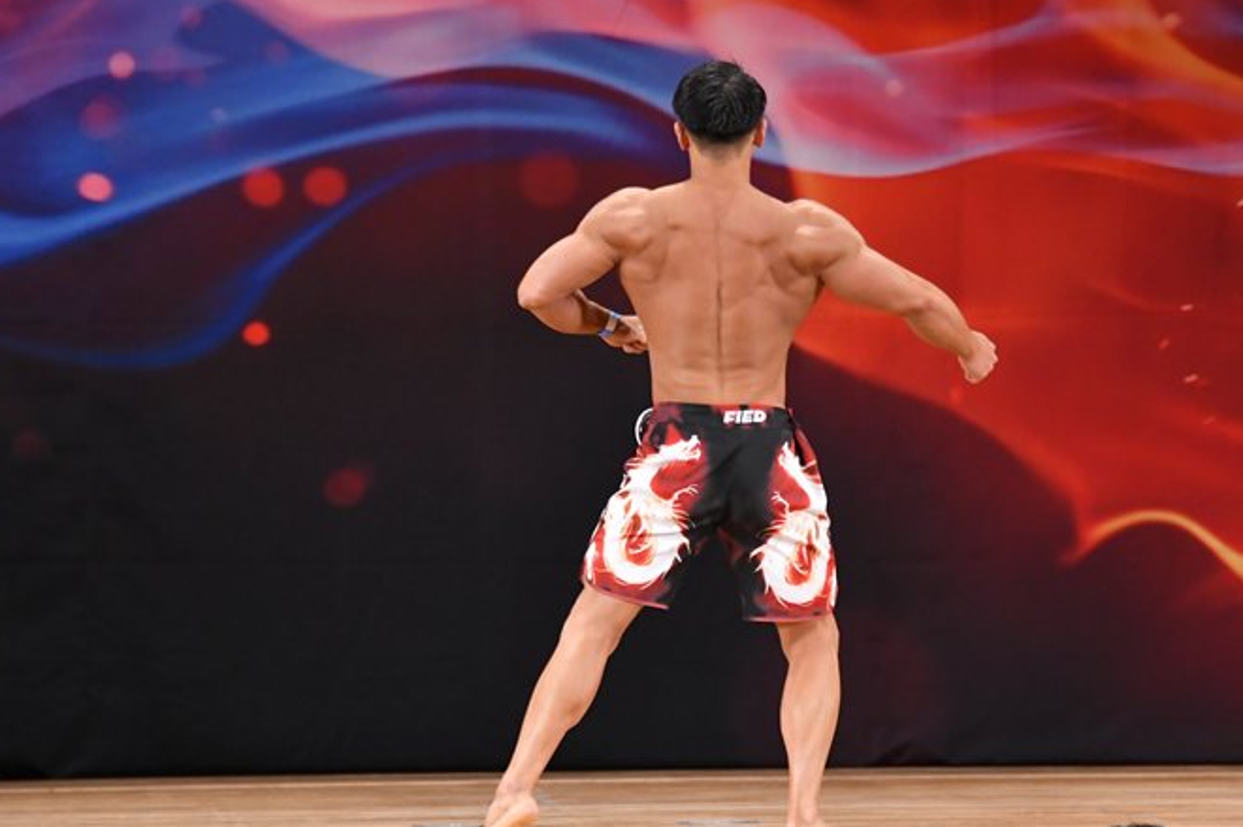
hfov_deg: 7.3
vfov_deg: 4.9
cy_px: 473
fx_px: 9729
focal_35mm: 282
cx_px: 711
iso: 3200
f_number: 5.6
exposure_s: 1/400
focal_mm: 160
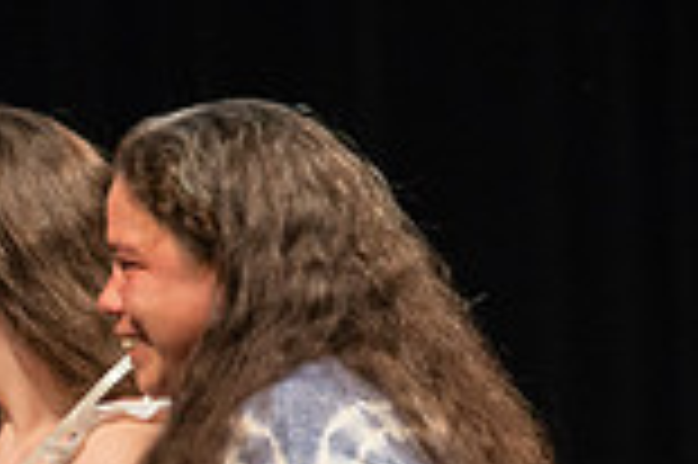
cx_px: -122
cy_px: 579
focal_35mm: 748
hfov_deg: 2.8
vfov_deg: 1.8
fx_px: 14487
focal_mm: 200
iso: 1600
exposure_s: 1/100
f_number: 4
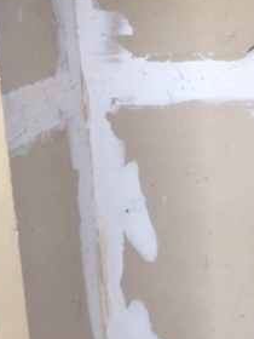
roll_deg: +0.7
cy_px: 116
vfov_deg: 28.0
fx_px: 675
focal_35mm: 69
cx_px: 266
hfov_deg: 20.5
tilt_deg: -13.8
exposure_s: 1/120
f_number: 2.2
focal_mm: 4.15
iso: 40
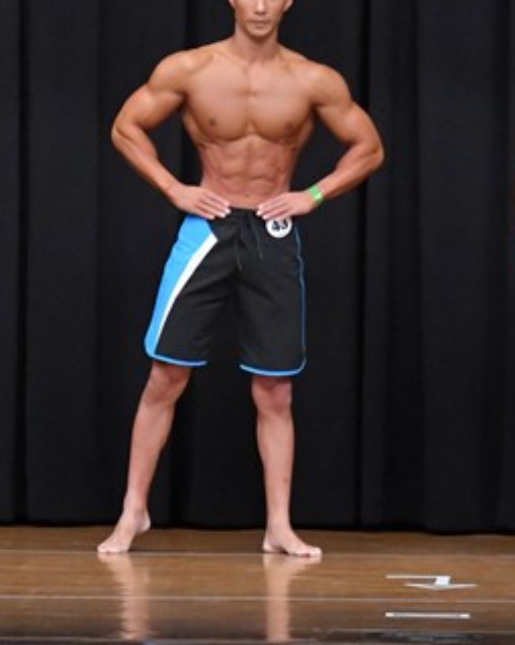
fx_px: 7590
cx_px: 25
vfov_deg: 4.9
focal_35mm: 398
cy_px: 314
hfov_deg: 3.9
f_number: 5.6
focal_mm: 116
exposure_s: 1/400
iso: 8000
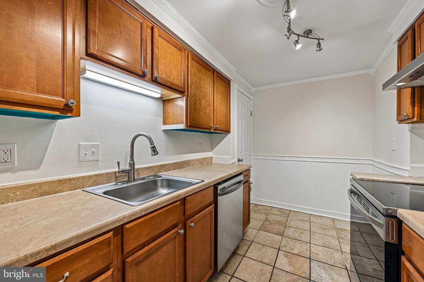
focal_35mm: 14
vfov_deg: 81.2
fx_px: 165
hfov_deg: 104.3
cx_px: 212
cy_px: 141
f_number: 8
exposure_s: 1/15
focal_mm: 14
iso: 110
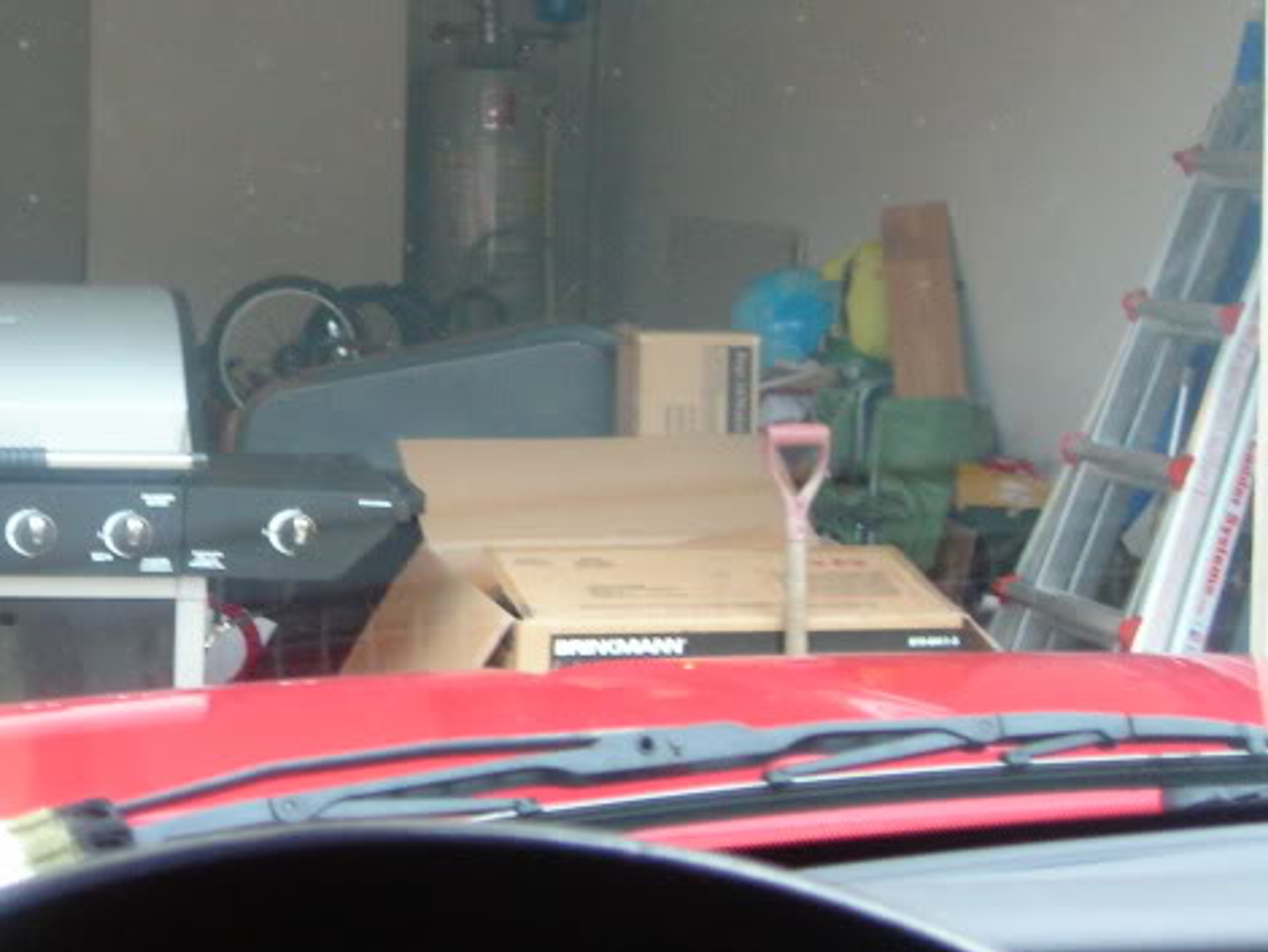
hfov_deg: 24.0
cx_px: 256
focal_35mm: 80
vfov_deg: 18.4
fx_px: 2932
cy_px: 399
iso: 159
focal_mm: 7.8
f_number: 3.4
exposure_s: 1/3.33
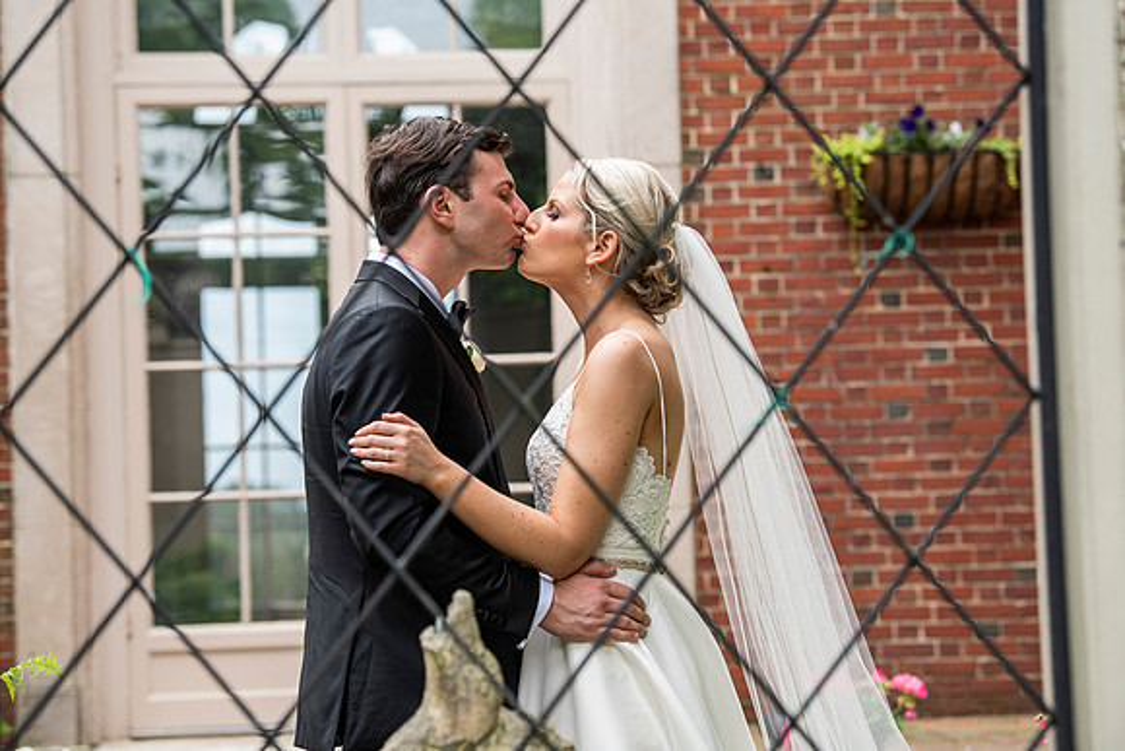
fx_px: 3188
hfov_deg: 20.0
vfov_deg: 13.4
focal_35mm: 102
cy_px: 376
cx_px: 562
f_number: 4.5
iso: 1000
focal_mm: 102
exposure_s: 1/250
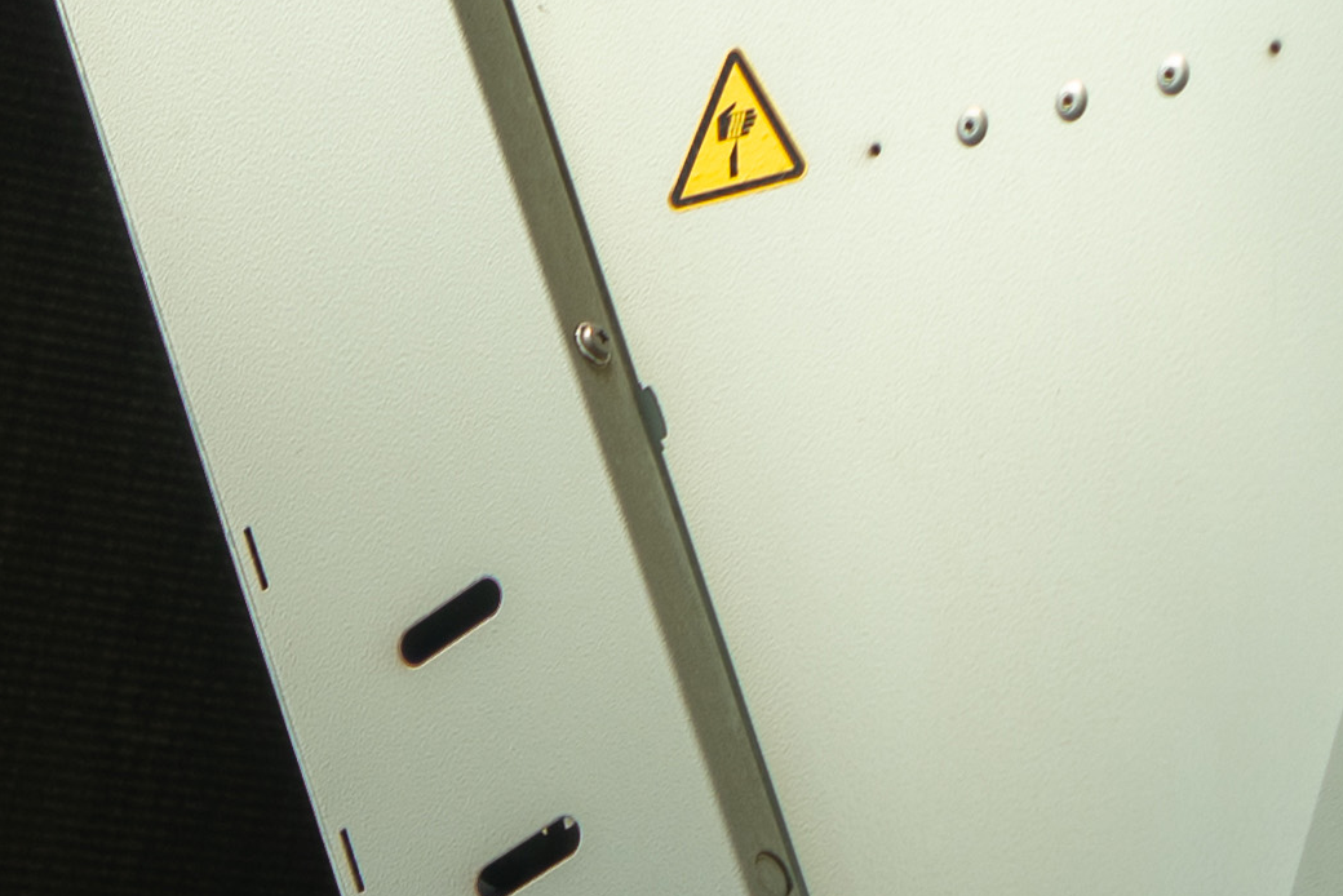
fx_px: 7202
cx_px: -1034
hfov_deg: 10.1
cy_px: 2454
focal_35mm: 193
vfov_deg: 6.6
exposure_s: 1/320
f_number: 4
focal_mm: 34
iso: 200
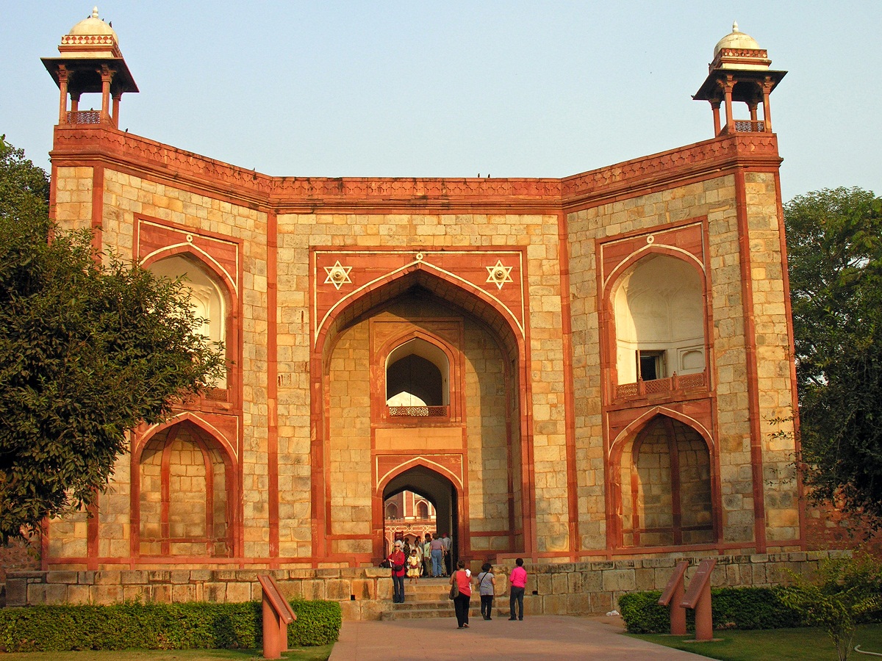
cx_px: 441
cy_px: 330
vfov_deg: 38.7
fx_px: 943
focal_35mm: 37
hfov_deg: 50.1
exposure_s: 1/174
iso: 100
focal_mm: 9.5
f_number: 5.6
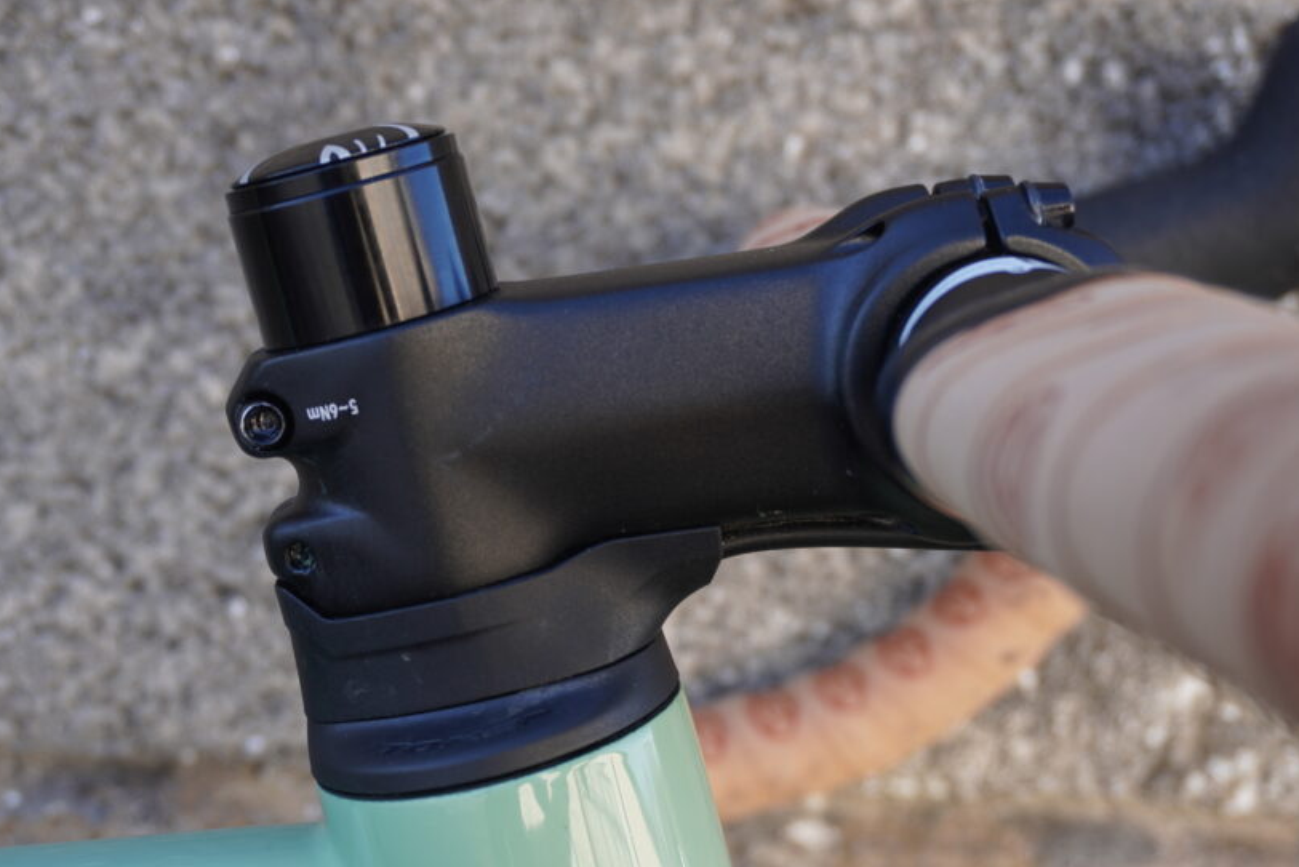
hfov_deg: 34.1
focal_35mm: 59
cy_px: 479
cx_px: 552
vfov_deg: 23.1
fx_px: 2116
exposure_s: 1/80
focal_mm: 31
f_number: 5
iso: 100
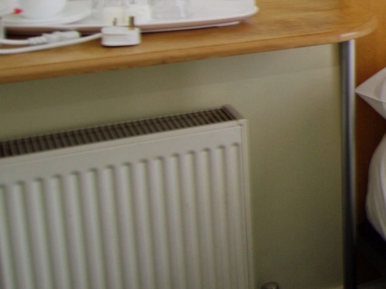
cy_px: 22
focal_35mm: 67
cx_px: 668
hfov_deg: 21.1
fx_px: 747
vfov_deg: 21.4
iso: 100
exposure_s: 1/20
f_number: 4
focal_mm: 12
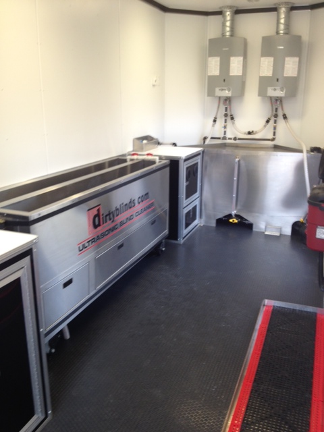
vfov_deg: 52.6
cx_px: 162
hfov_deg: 40.7
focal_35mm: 35
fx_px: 437
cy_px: 216
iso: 50
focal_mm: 4.28
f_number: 2.4
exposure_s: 1/24
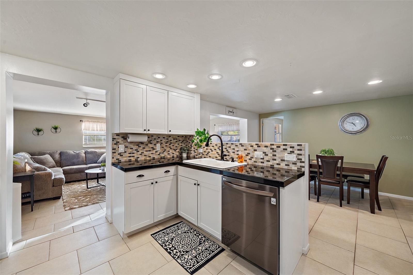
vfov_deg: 85.4
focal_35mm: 13
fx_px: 149
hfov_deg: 108.3
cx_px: 206
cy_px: 138
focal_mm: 13
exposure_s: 1/8
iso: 200
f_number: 8
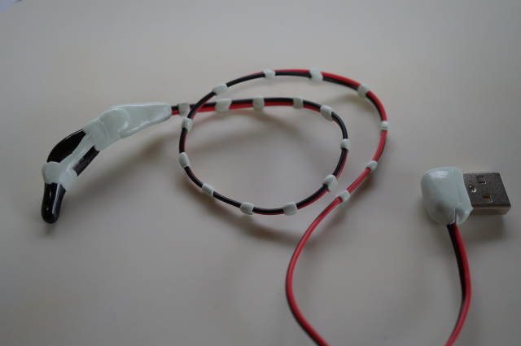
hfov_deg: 43.7
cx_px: 260
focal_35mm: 45
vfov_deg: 29.8
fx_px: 650
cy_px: 173
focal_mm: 30
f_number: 4
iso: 1250
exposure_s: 1/160
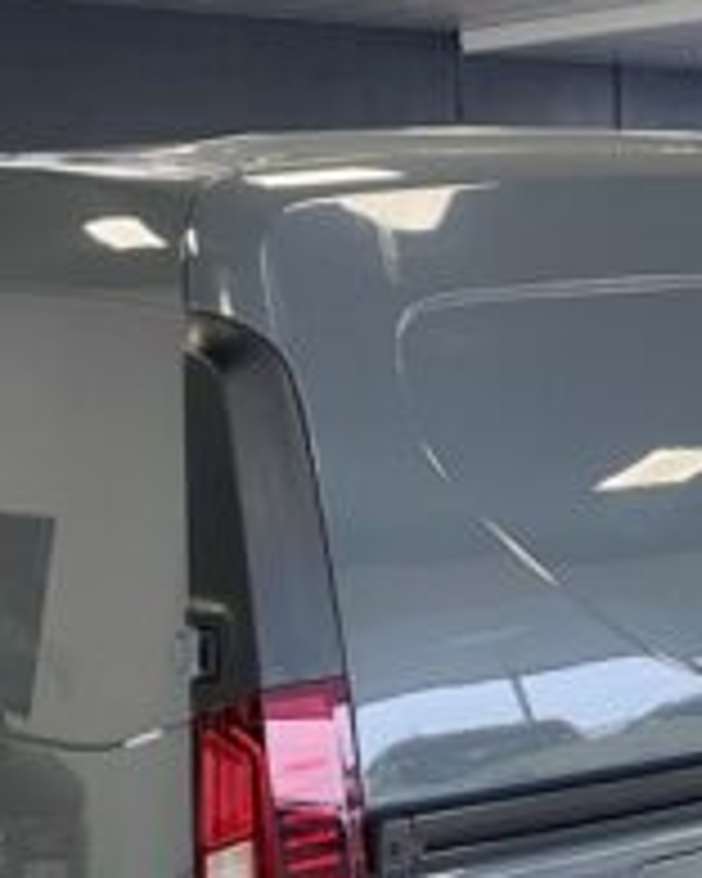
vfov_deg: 23.4
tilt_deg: -15.1
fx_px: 2026
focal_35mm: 78
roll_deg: -0.4
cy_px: 883
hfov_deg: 19.3
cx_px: 626
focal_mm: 4.2
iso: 125
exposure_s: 1/88
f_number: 1.6
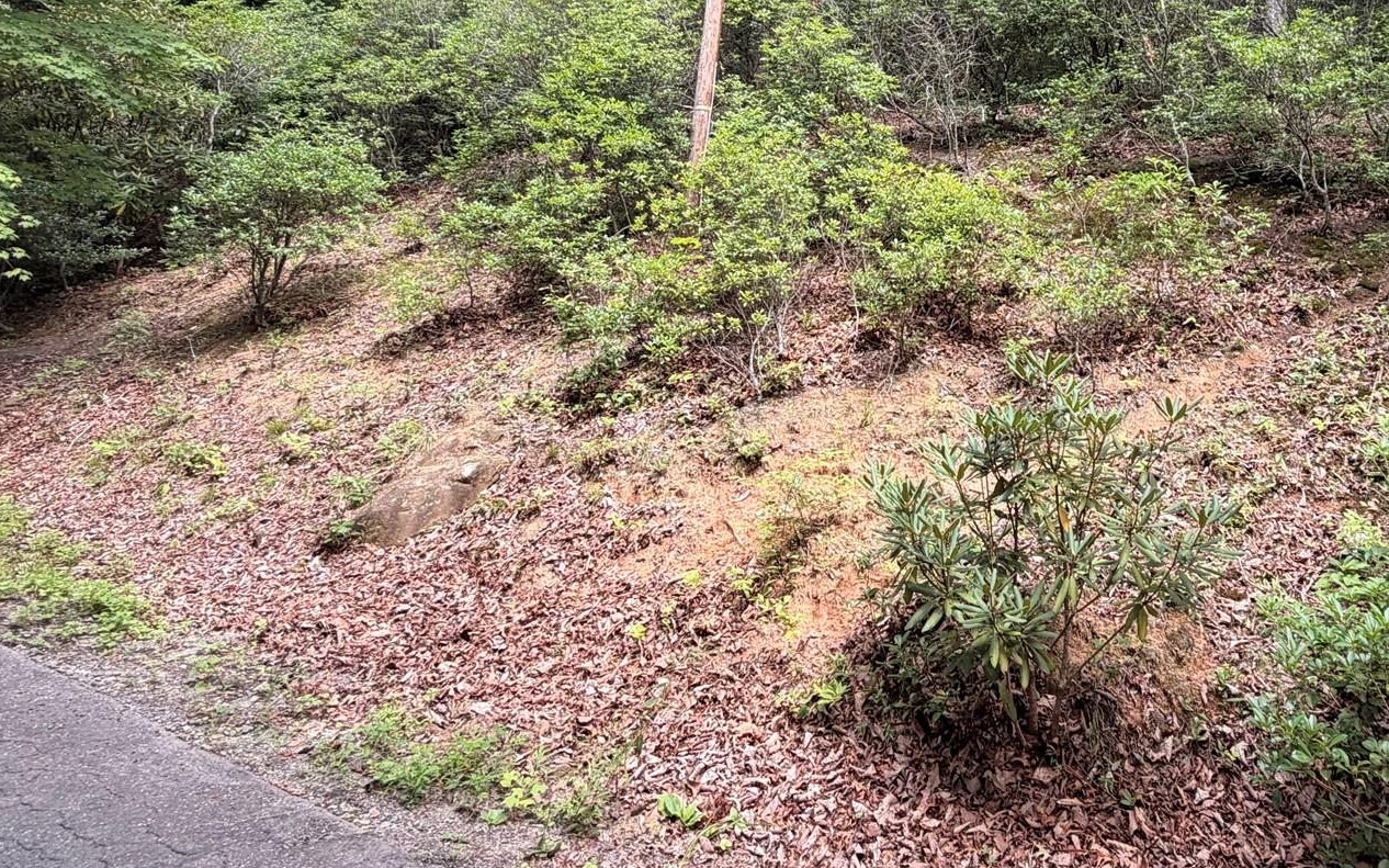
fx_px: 908
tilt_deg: +11.9
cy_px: 174
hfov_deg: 71.7
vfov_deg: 48.2
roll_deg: +1.3
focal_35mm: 24
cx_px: 968
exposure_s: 1/121
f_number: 2.2
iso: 50
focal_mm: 2.22
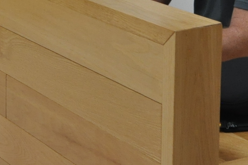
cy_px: -81
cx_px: 26
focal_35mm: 131
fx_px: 901
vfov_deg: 10.1
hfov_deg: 15.5
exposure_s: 1/180
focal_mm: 24
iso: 1250
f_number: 6.7
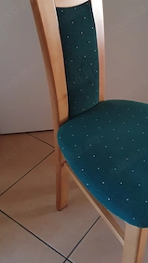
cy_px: 99
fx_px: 279
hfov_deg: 29.3
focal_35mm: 40
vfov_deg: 50.0
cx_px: 106
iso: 500
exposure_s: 1/25
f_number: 1.5
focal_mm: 4.32
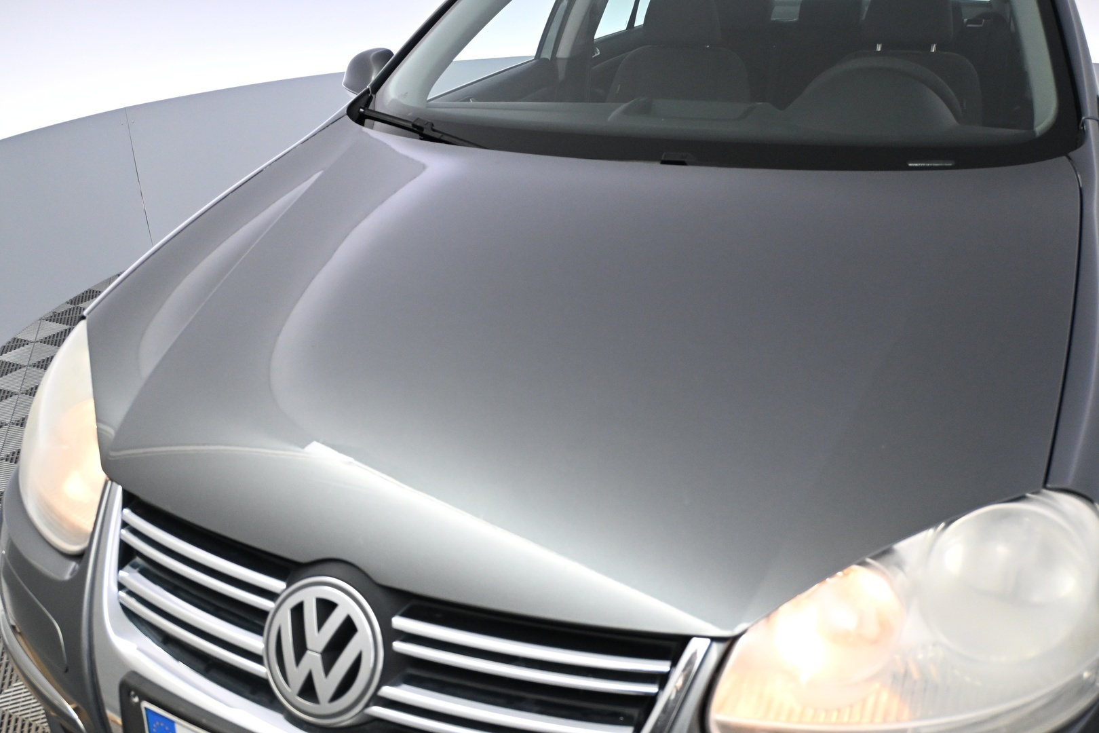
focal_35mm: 31
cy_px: 366
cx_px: 550
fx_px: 939
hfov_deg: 60.7
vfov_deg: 42.6
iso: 2200
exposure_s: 1/125
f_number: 3.8
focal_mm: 20.5
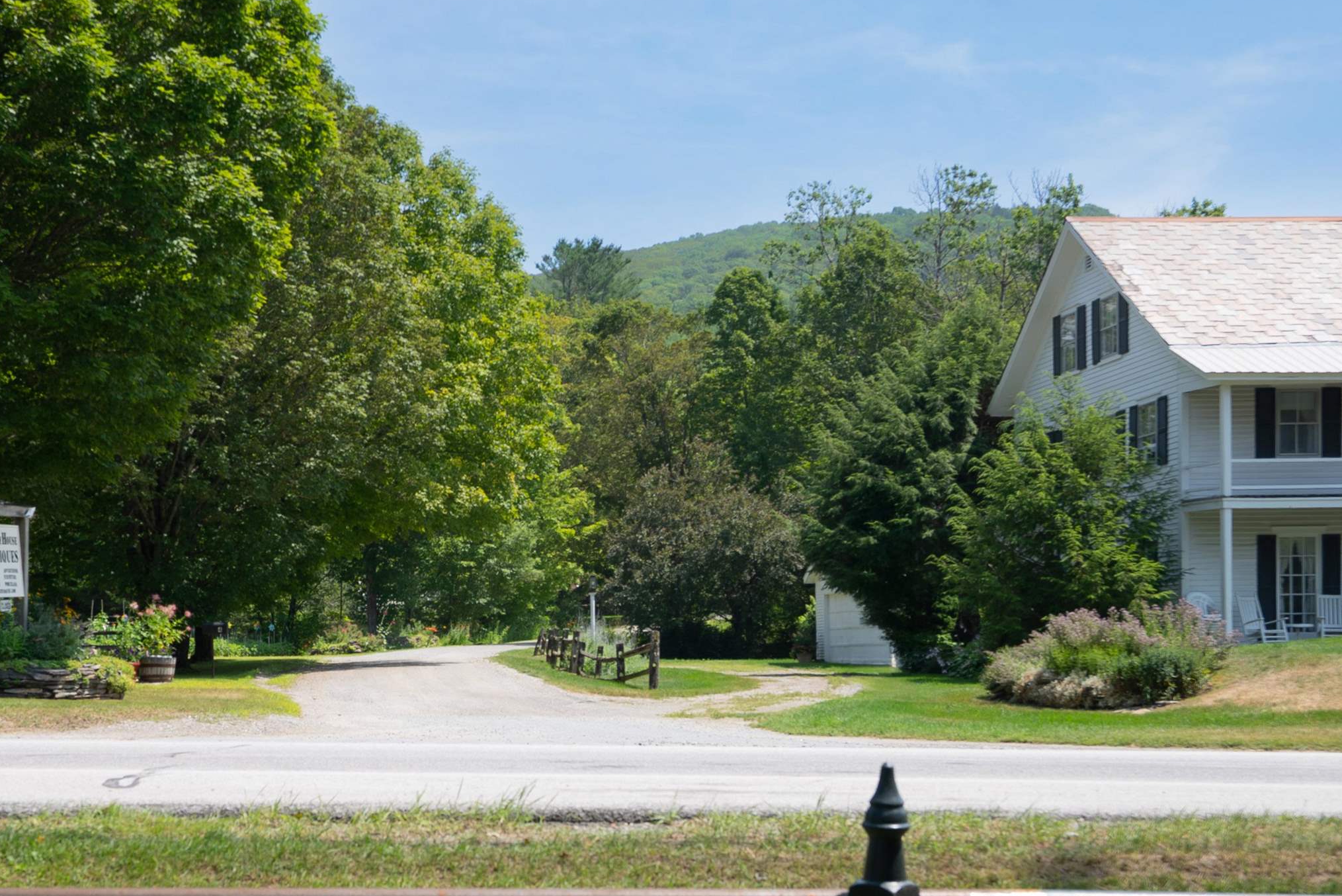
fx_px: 1976
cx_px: 472
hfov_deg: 37.2
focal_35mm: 53
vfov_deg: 25.4
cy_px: 605
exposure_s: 1/100
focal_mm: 35
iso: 80
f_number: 7.1
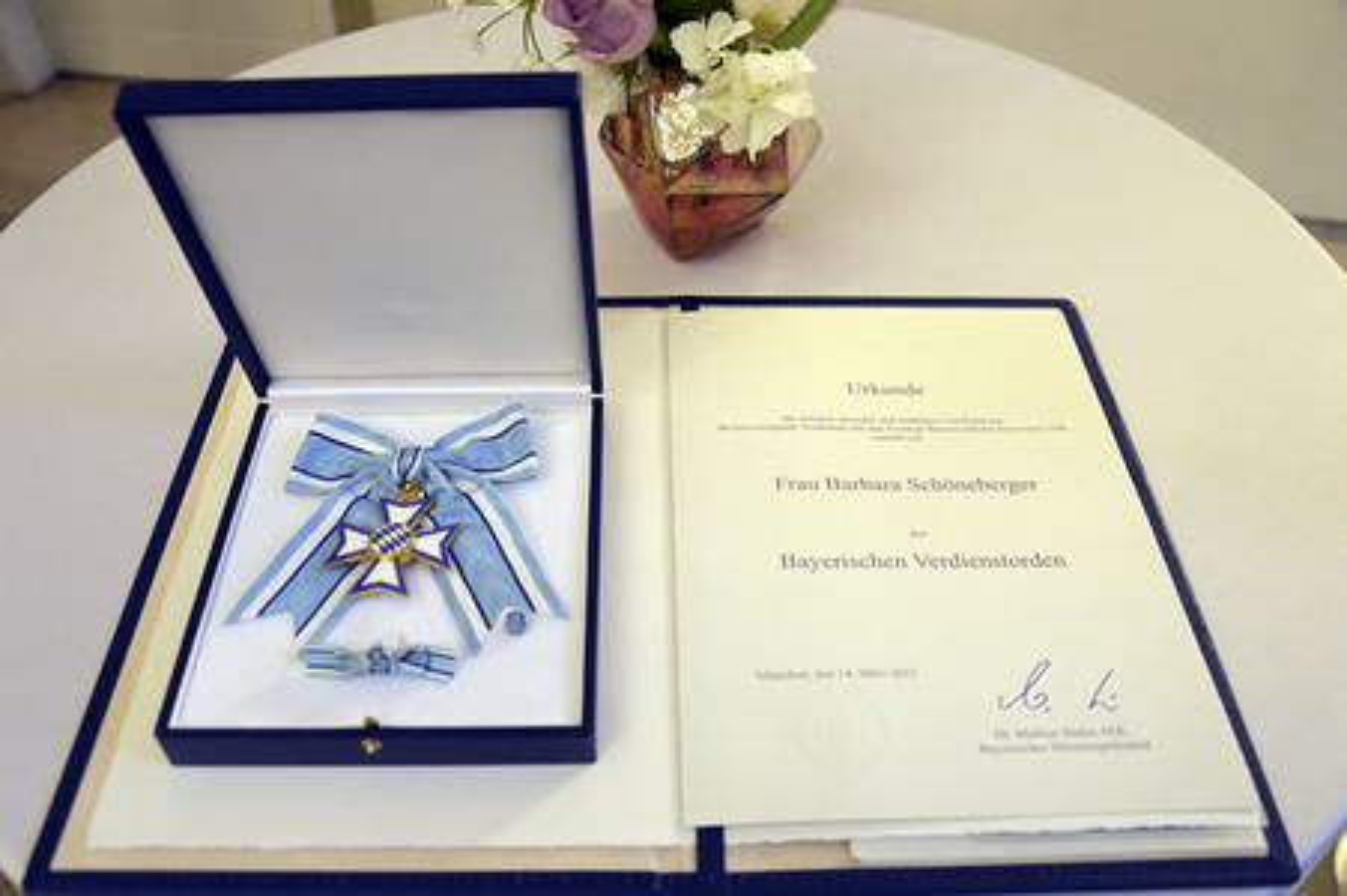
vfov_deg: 41.1
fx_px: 1196
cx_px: 674
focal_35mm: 32
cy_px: 448
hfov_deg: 58.8
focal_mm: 32
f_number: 5
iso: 5000
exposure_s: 1/200
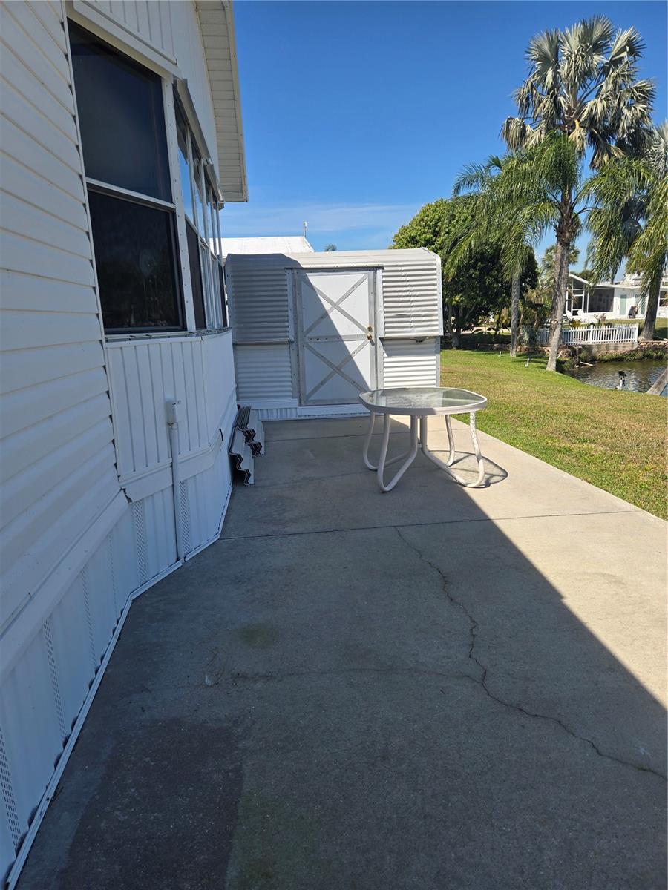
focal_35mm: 23
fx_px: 592
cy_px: 445
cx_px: 334
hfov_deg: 58.9
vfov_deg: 73.9
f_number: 1.8
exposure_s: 1/1700
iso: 25
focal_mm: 5.4
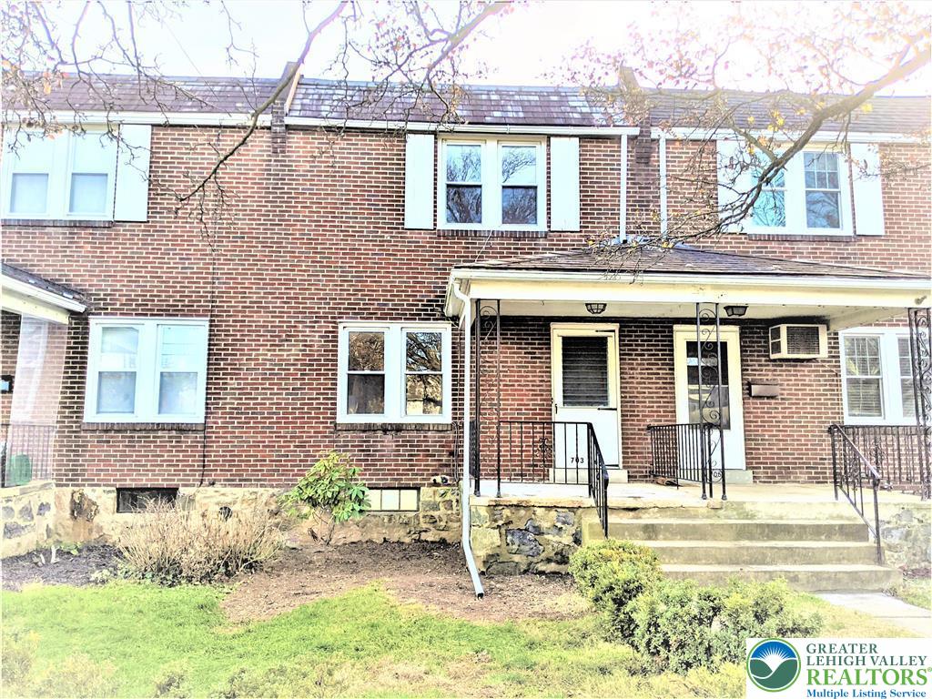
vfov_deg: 51.4
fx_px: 727
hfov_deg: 65.3
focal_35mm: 27
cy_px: 350
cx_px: 466
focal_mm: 4.44
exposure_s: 1/903
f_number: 1.8
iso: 39
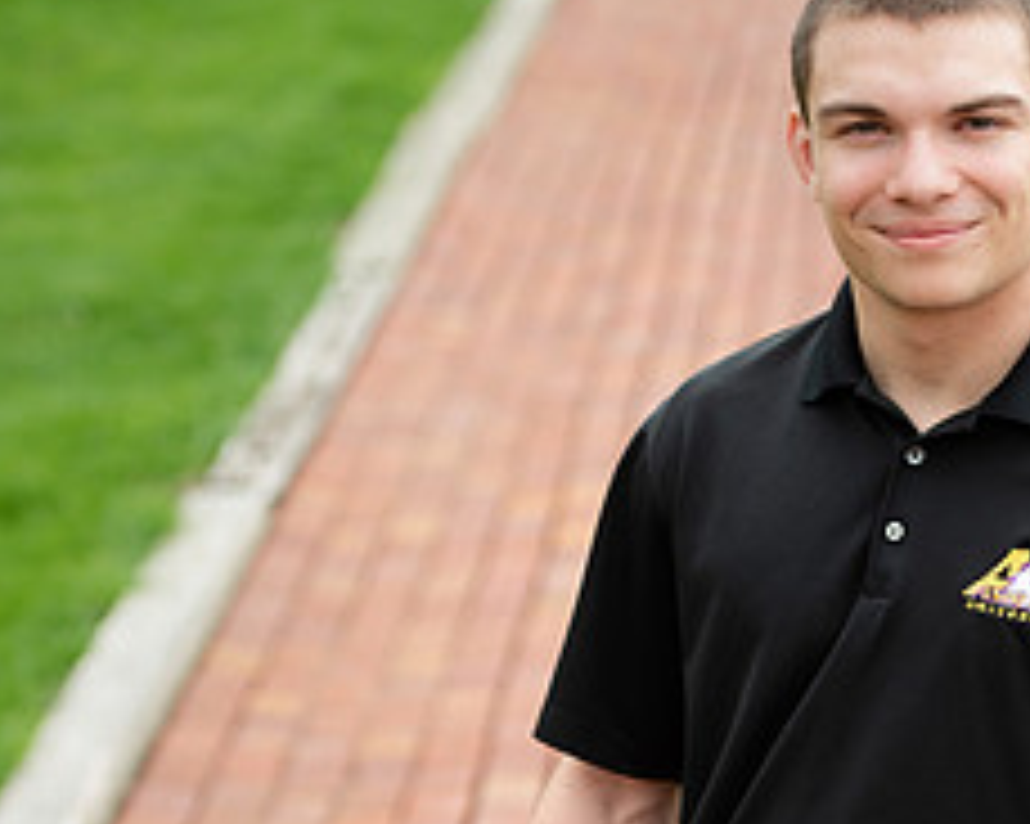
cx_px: 931
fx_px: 6521
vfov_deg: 7.2
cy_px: 696
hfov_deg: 9.0
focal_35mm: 214
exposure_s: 1/200
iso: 64
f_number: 4
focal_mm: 90
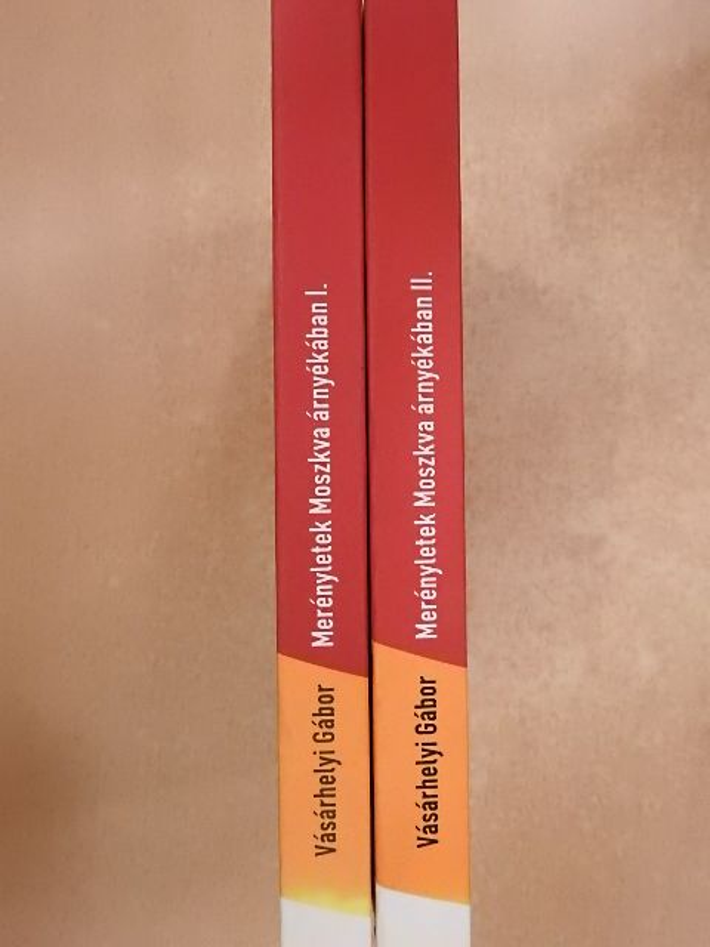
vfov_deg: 60.0
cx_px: 355
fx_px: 820
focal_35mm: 30
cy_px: 474
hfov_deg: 46.8
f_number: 3.5
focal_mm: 5.4
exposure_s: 1/80
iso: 1250
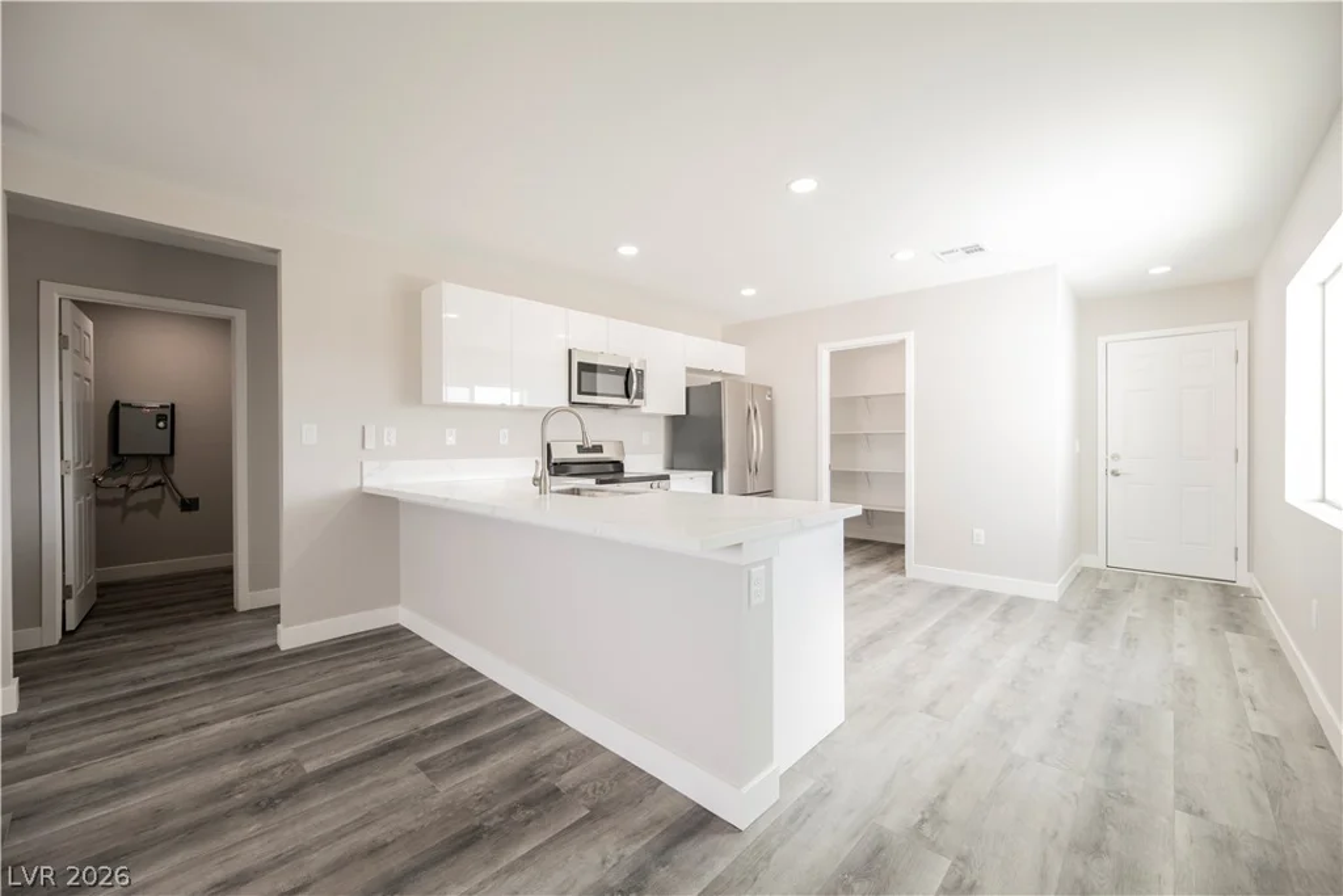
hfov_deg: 104.2
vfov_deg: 81.2
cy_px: 448
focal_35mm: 14
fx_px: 522
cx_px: 672
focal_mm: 14
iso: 400
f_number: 5.6
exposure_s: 1/40
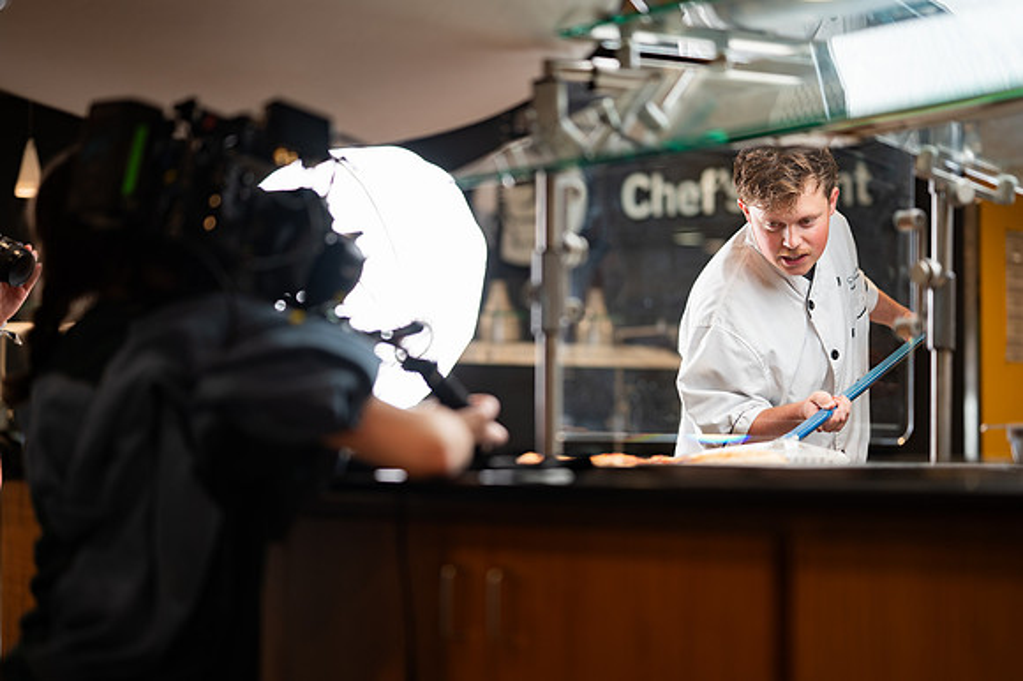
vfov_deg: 16.1
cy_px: 340
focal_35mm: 85
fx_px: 2414
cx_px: 512
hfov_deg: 23.9
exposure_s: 1/200
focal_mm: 85
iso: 100
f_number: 1.8
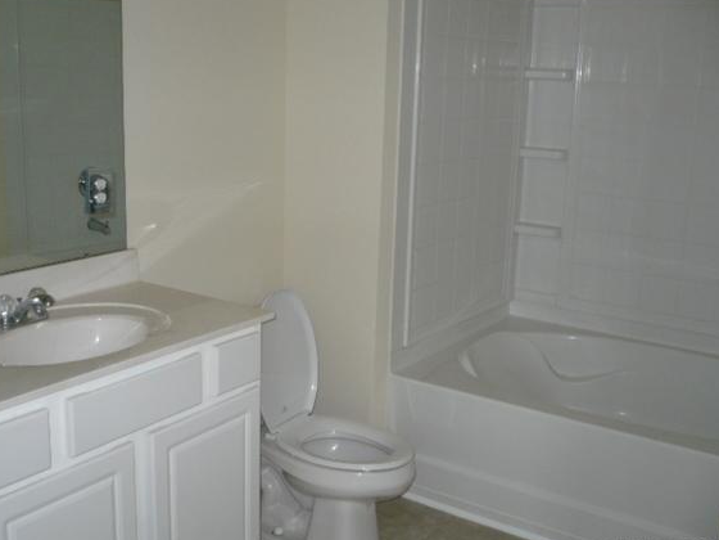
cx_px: 335
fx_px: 831
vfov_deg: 36.0
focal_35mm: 40
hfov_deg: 46.8
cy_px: 258
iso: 100
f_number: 2.8
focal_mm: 5.8
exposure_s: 1/30
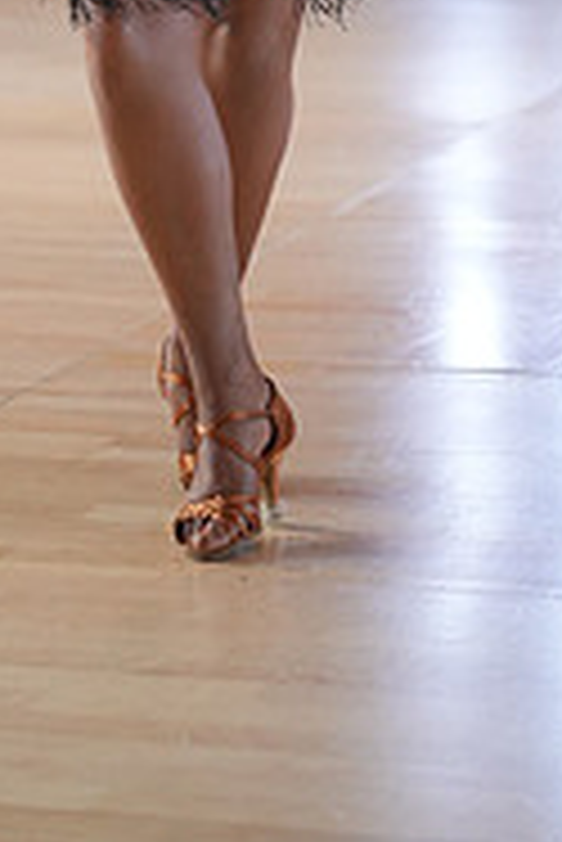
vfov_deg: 10.5
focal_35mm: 189
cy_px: -387
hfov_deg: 7.3
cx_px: 200
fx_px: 4417
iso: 1600
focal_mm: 61
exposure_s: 1/500
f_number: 2
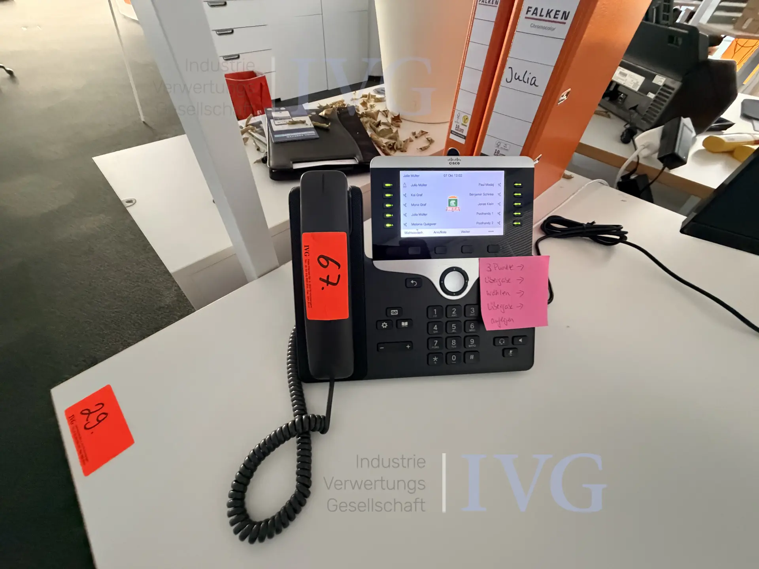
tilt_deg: -47.7
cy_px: 284
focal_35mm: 14
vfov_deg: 85.7
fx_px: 307
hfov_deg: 102.1
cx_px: 380
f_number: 2.2
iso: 800
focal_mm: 2.22
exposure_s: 1/50
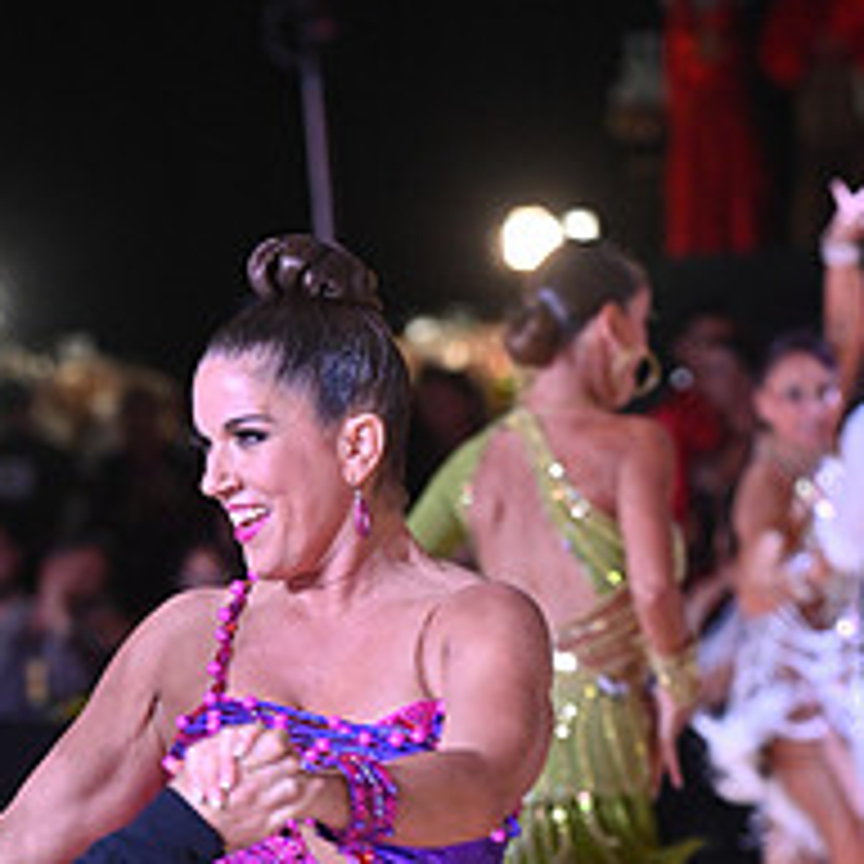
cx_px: 133
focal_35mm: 410
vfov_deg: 4.3
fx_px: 11578
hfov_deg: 4.3
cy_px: 1179
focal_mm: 160
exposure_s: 1/320
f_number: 6.3
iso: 2000
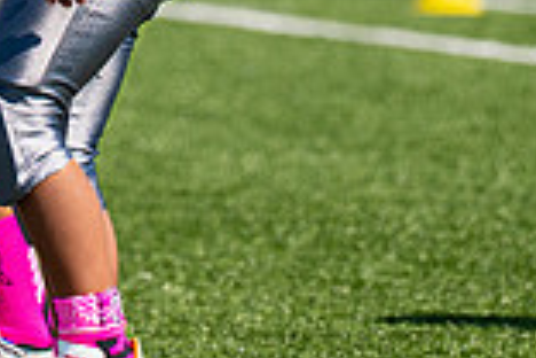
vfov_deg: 1.4
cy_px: -305
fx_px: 14382
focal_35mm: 966
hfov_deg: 2.1
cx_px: -36
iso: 100
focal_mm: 175
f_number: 2.8
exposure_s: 1/2000
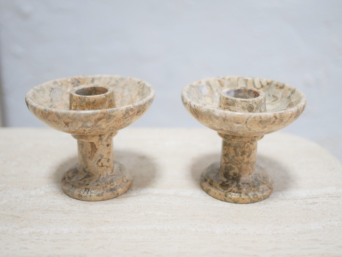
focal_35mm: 41
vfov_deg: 35.2
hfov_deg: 45.8
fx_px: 405
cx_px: 171
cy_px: 126
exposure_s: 1/60
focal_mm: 20
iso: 400
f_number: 1.7
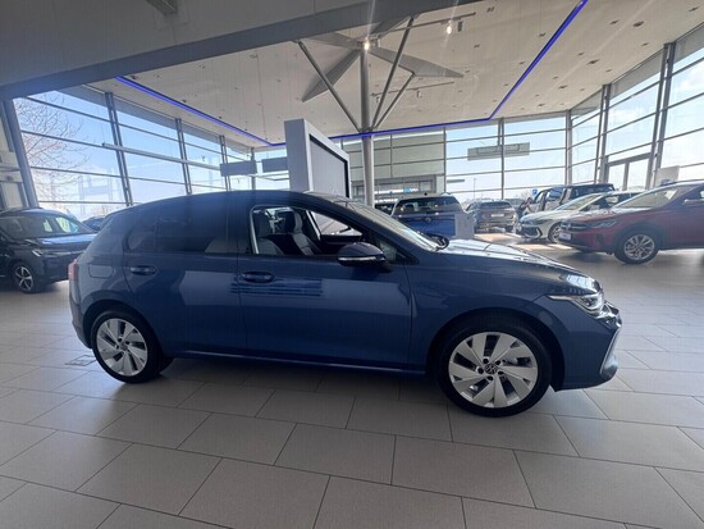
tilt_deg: -9.5
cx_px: 352
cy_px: 264
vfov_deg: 85.7
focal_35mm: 14
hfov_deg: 102.0
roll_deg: +3.2
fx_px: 285
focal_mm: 2.22
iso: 40
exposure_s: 1/100
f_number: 2.2
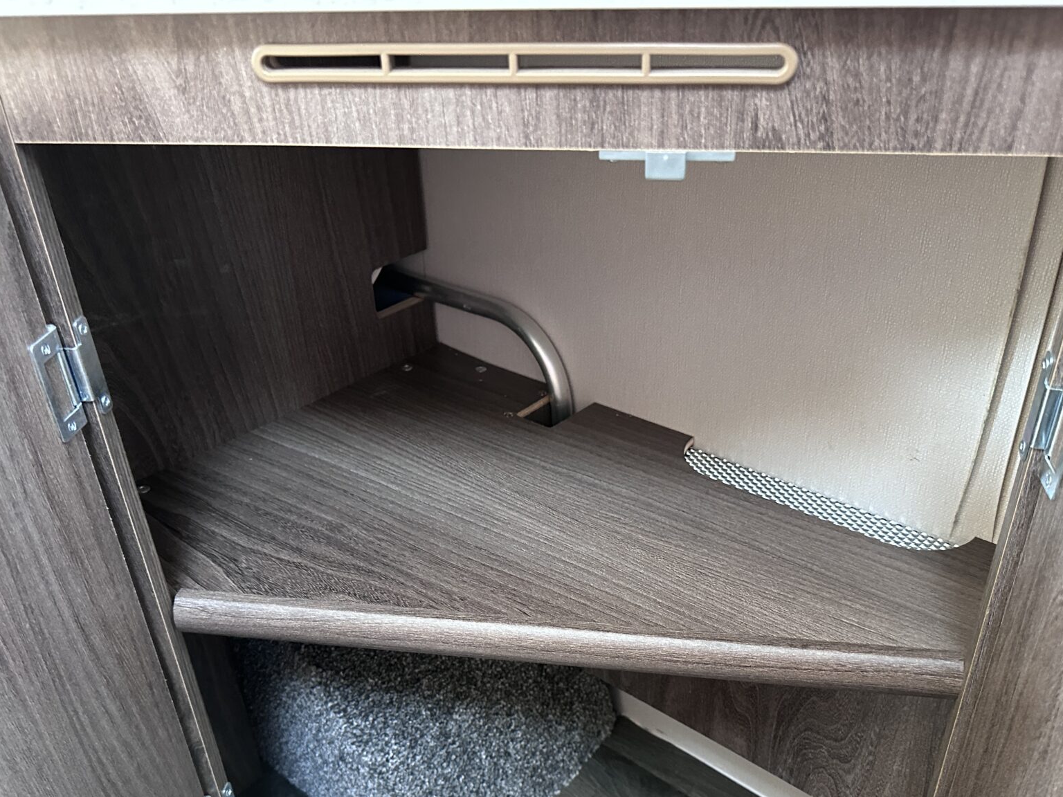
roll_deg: +3.3
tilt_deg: -33.5
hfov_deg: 56.8
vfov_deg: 43.7
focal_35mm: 32
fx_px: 983
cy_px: 511
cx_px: 540
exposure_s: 1/60
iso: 640
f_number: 1.78
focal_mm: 6.86
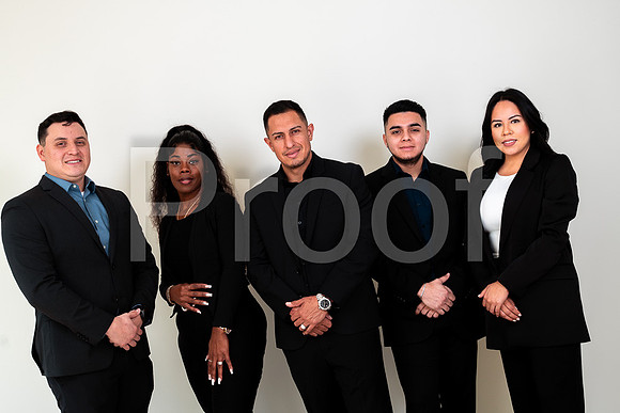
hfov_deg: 36.2
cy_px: 206
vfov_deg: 24.6
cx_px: 310
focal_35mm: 55
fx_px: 947
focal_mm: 55
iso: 200
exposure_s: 1/160
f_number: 5.6
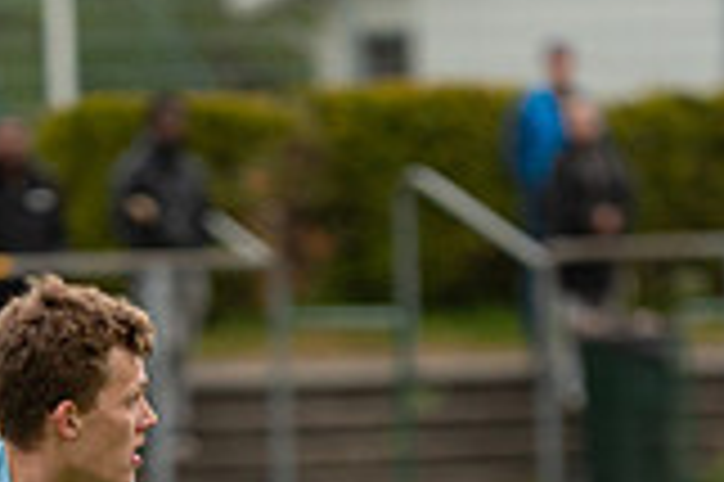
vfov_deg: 2.0
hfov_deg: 3.0
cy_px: 707
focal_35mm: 684
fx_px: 13742
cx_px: 31
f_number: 3.2
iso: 1600
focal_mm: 185
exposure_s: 1/1250
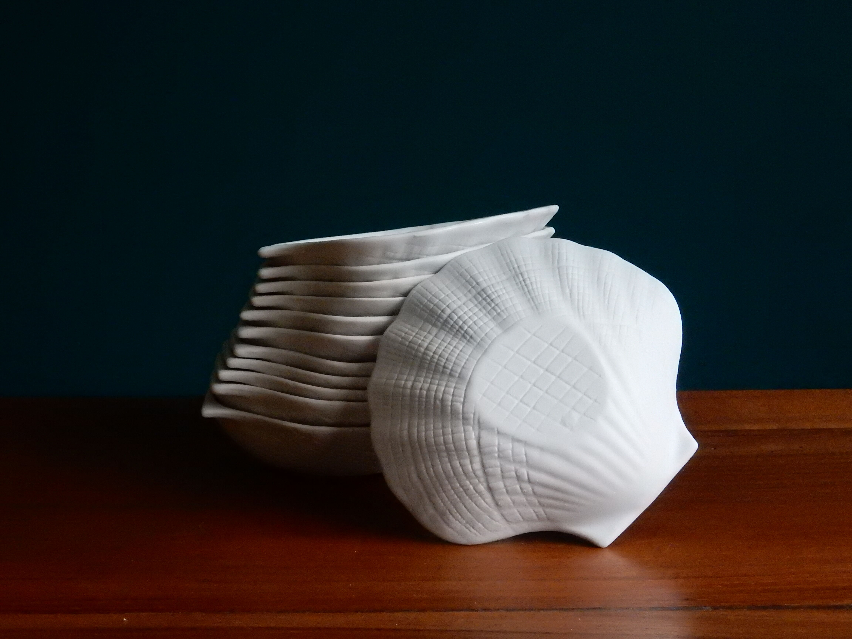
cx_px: 426
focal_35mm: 84
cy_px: 320
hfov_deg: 23.3
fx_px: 2067
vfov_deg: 17.6
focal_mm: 14.9
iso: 1250
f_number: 5
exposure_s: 1/40
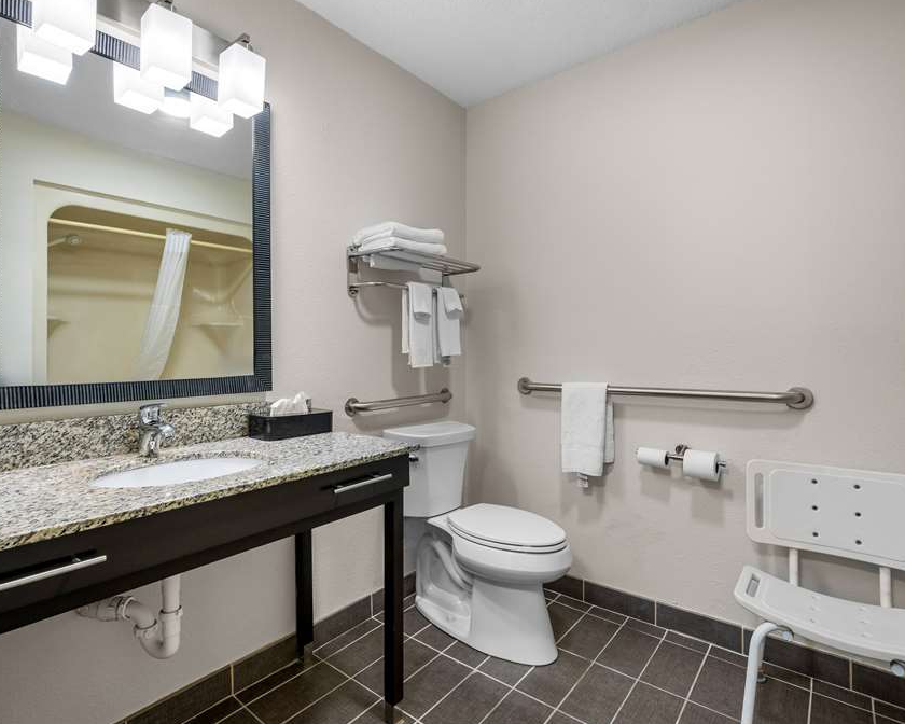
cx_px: 502
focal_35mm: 16
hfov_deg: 92.8
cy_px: 360
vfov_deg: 80.4
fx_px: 429
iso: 400
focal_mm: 14
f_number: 8
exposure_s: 1/8
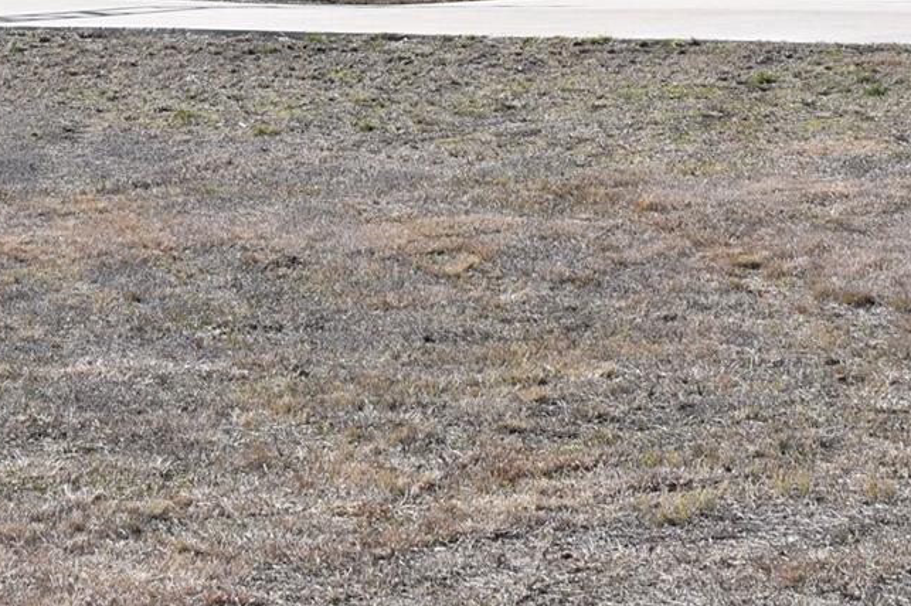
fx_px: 3870
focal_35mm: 153
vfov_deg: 8.7
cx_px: 140
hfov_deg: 13.3
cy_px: -305
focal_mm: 32
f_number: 8
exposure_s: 1/250
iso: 100
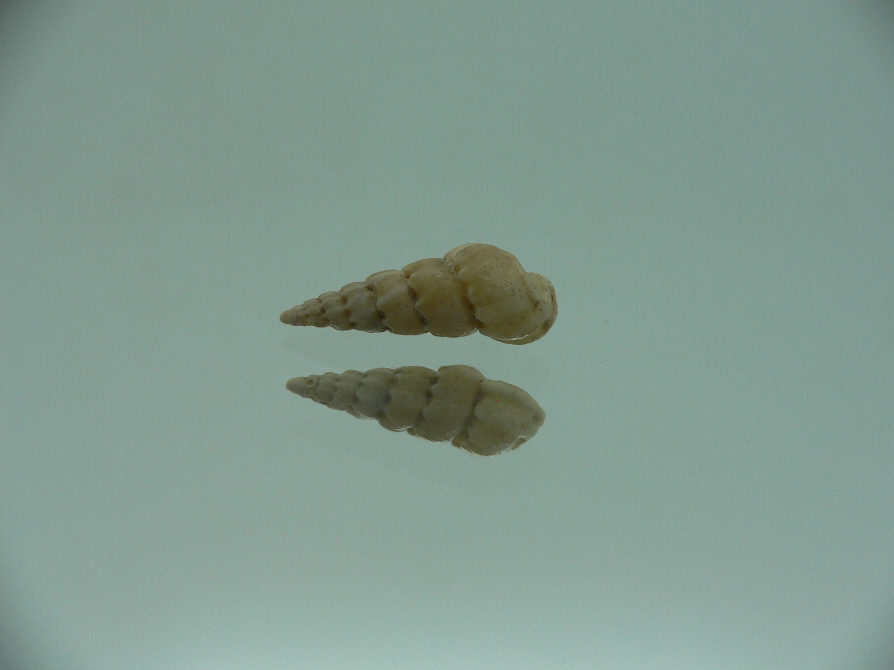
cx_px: 447
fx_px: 904
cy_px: 335
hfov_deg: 52.6
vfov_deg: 40.7
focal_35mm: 35
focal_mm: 4.6
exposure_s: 1/80
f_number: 2.8
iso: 80
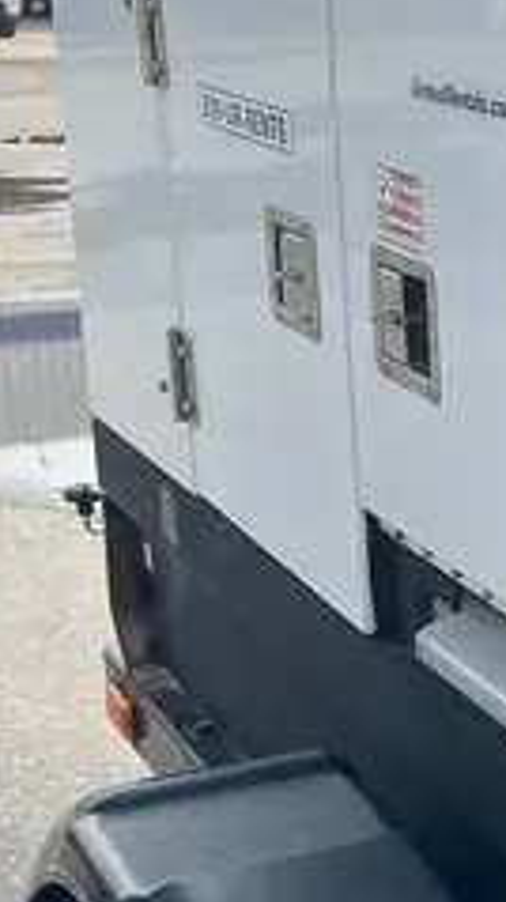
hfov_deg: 12.3
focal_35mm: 87
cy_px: 568
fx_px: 2080
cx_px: 993
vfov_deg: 24.4
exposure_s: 1/2513
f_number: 1.6
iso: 50
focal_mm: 5.1
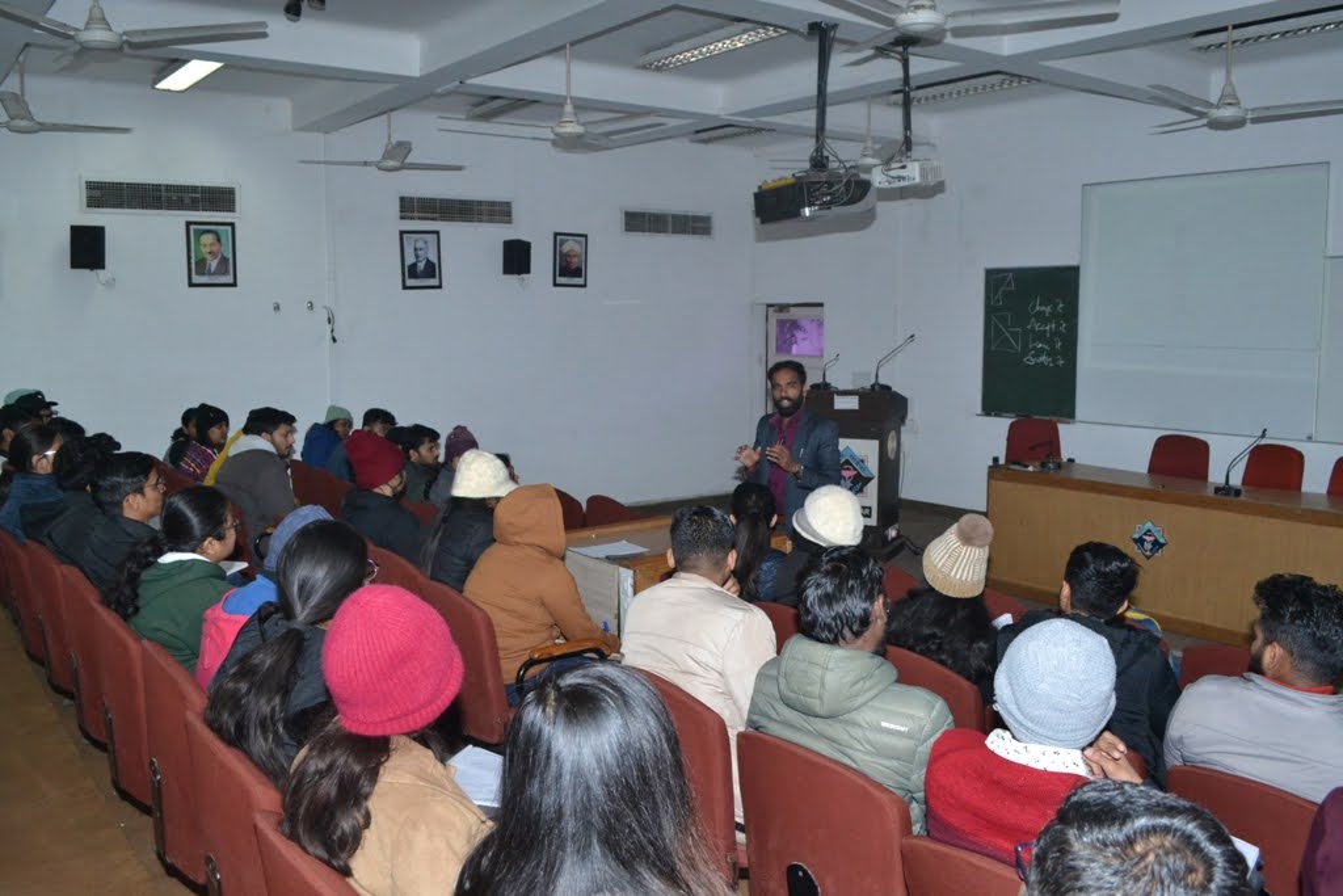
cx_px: 672
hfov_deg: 67.4
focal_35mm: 27
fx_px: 1007
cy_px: 448
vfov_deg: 47.9
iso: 1600
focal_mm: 18
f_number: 5.6
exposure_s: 1/160
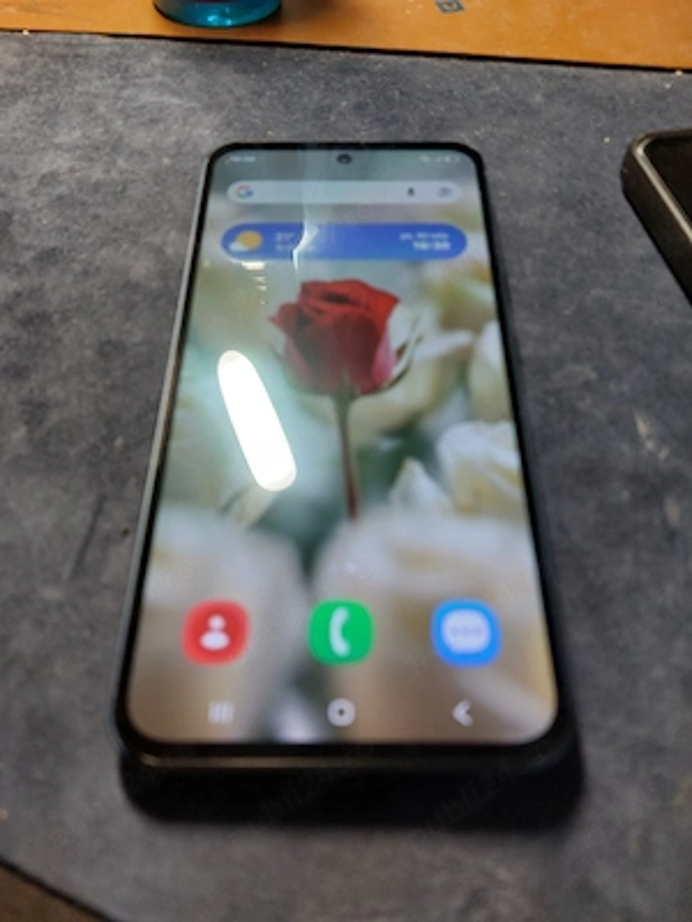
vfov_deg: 69.4
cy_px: 461
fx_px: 666
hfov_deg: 54.9
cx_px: 346
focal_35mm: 25
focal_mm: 5.23
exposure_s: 1/50
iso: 50
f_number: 1.8
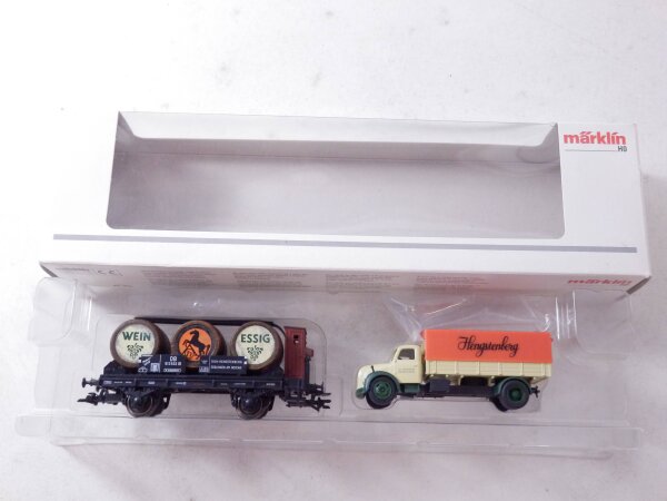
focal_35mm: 37
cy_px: 250
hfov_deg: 50.1
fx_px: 713
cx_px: 334
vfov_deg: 38.7
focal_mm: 6.6
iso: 640
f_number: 3.6
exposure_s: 1/160
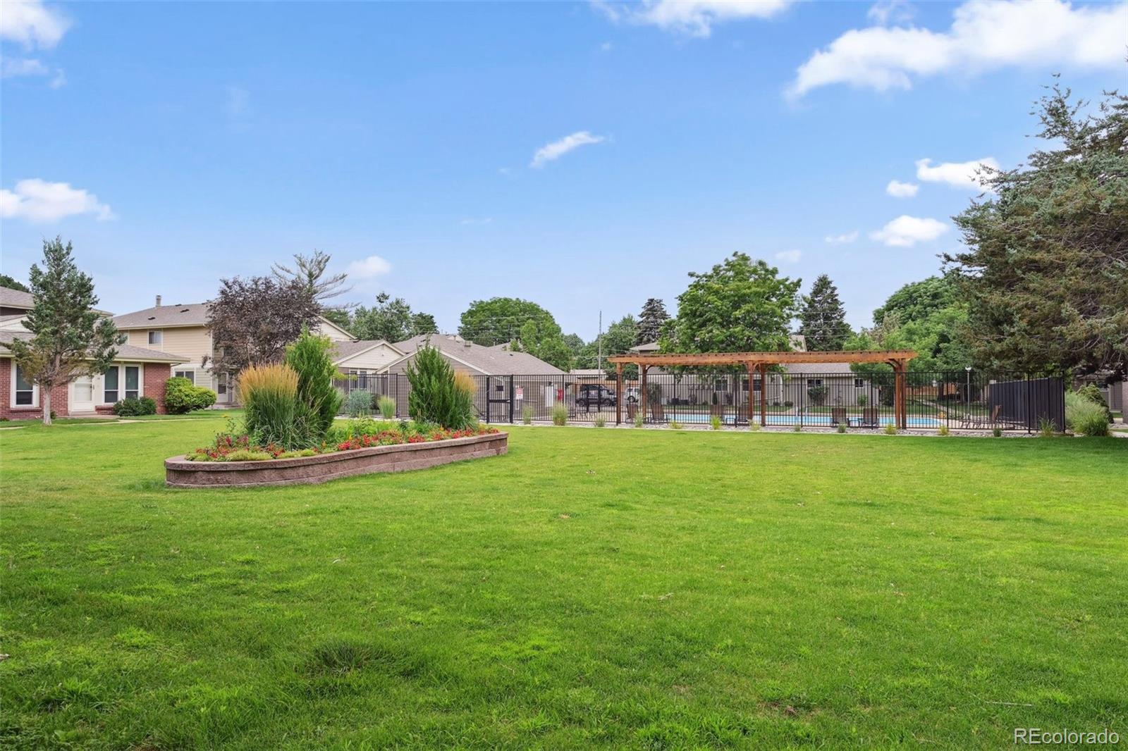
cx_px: 564
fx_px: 673
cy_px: 376
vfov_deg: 58.3
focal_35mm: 22
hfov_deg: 79.9
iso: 400
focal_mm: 21.5
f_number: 10
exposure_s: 1/200
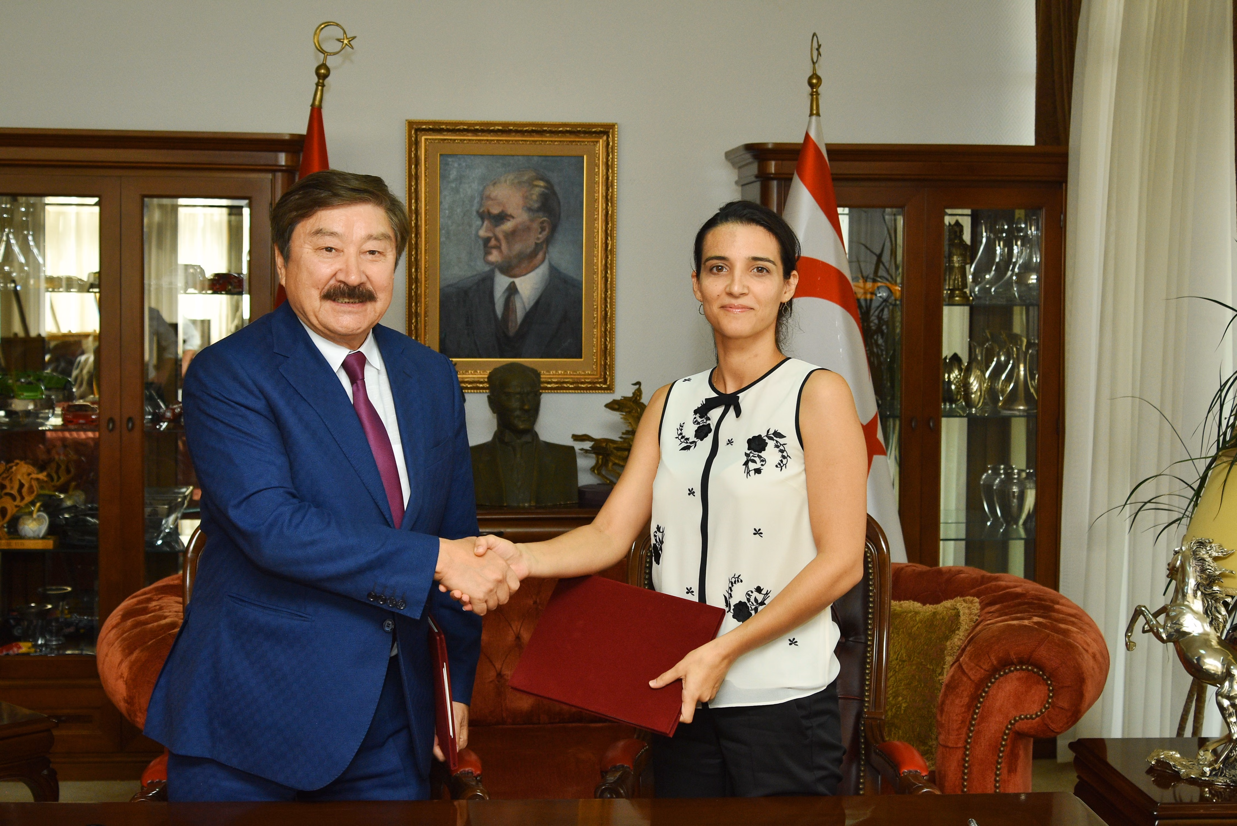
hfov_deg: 36.9
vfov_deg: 25.1
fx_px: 1856
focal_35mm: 54
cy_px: 413
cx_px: 618
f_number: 5
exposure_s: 1/250
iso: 500
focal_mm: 36
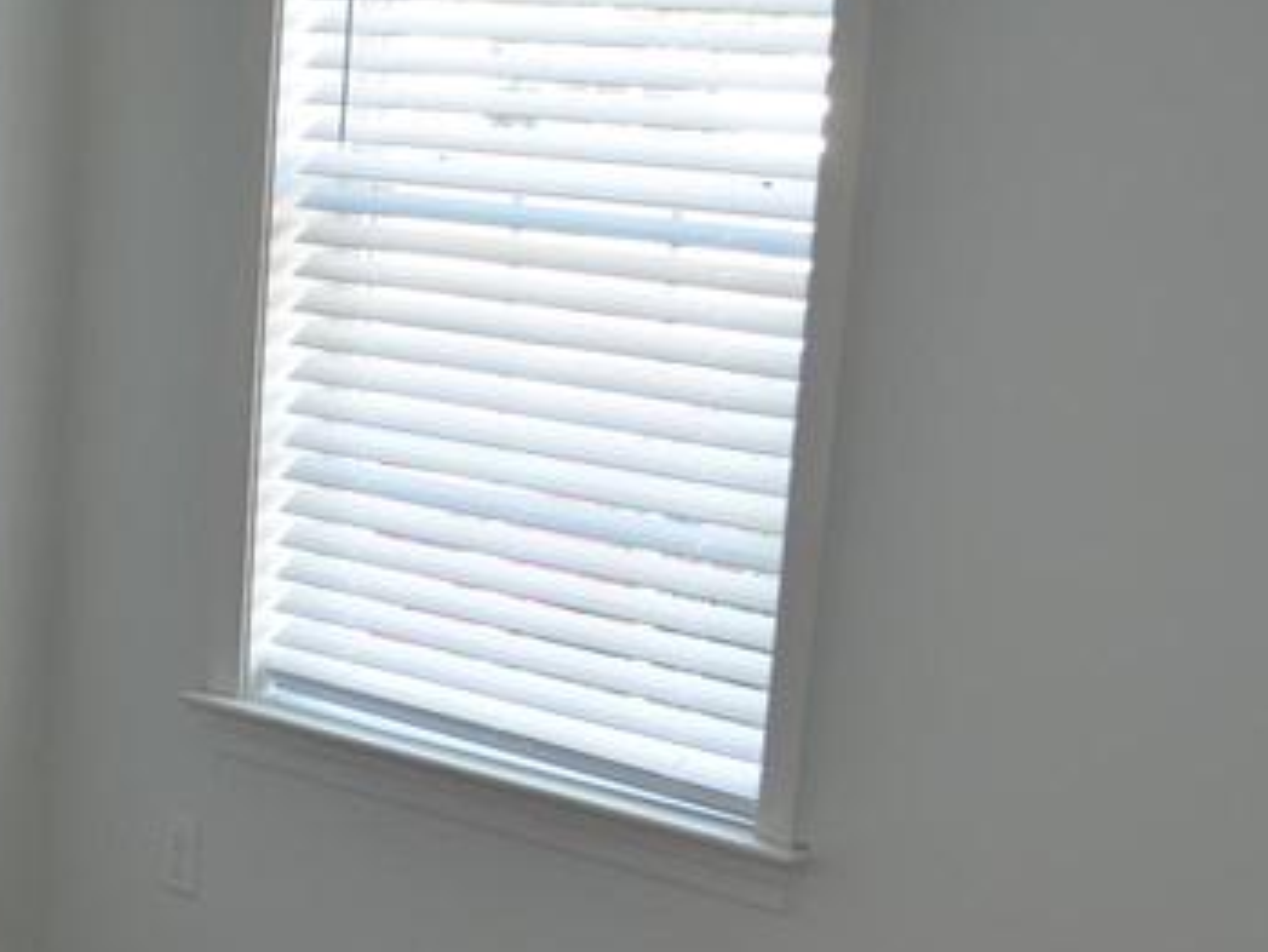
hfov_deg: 25.3
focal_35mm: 76
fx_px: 2785
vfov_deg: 19.3
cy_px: 687
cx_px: 294
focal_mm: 18
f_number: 3.5
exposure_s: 1/60
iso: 400
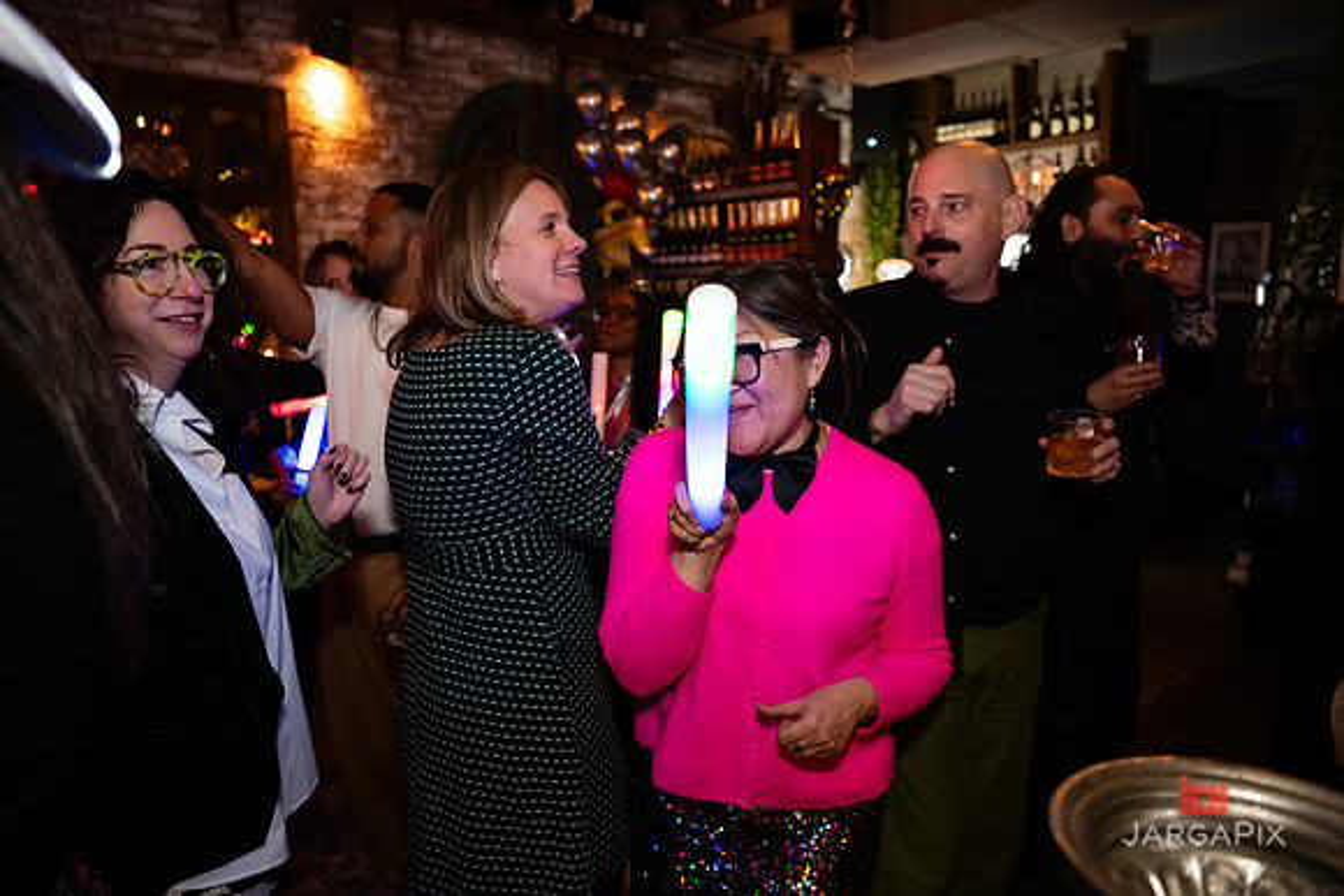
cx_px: 672
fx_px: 931
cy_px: 448
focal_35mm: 25
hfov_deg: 71.6
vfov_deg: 51.4
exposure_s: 1/100
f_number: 2.8
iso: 3200
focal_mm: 24.5
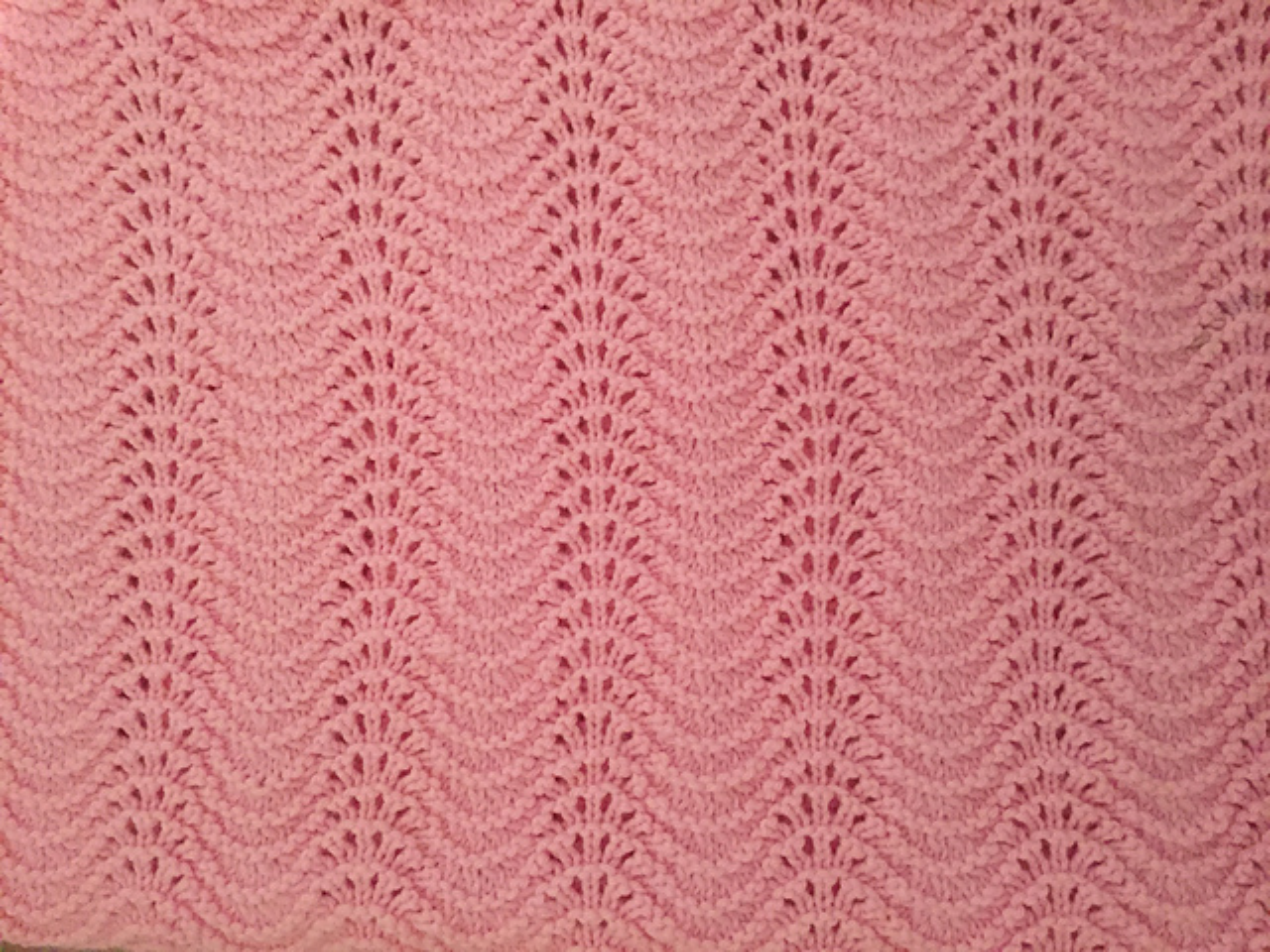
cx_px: 635
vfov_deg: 48.2
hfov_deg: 61.7
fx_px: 1064
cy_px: 476
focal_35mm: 29
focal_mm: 4.15
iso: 320
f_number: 2.2
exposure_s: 1/17
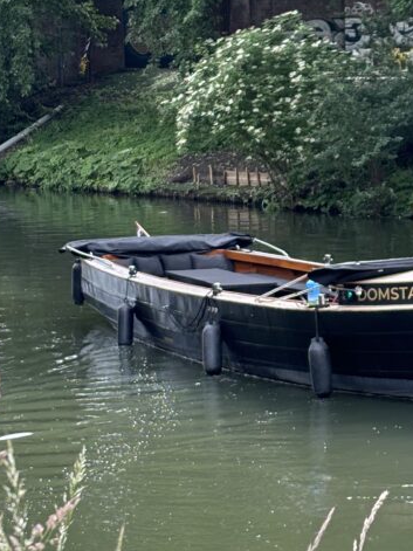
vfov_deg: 17.4
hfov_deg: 13.0
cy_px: 384
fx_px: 1798
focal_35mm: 113
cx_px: 362
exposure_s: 1/433
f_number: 1.6
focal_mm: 5.96
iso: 32
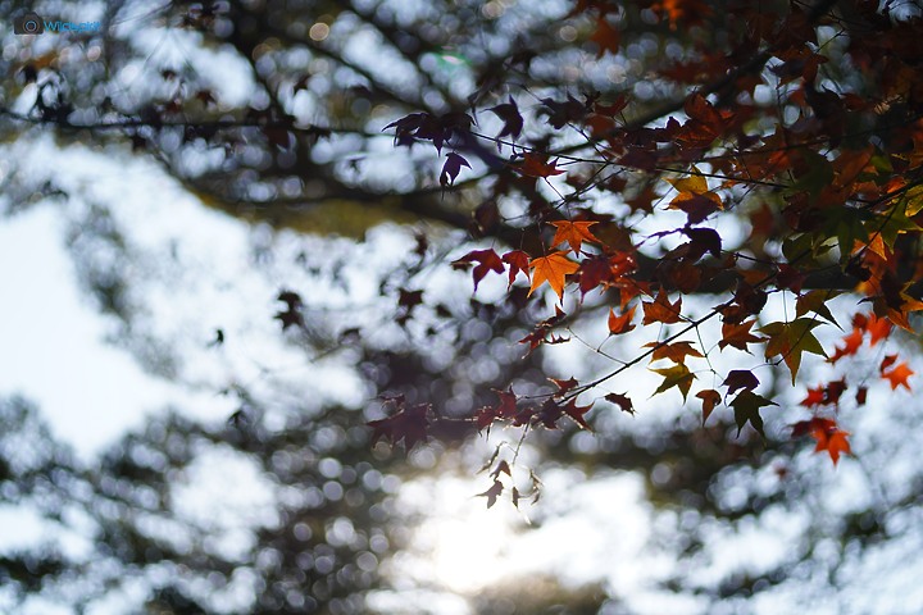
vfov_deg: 13.7
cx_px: 462
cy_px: 308
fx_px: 2564
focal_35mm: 100
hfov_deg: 20.4
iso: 100
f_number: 2.8
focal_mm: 100
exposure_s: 1/2500
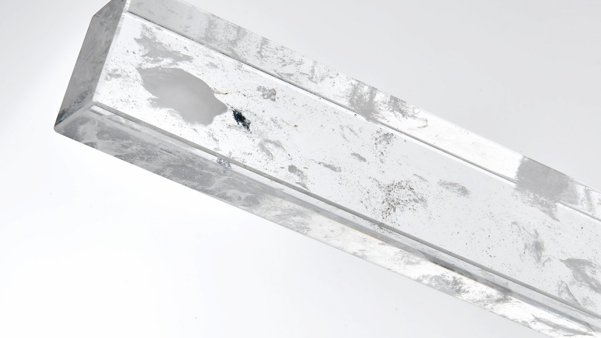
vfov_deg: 10.8
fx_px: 1785
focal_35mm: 112
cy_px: 229
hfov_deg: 19.1
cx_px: 380
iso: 100
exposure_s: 1/100
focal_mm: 70
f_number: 22
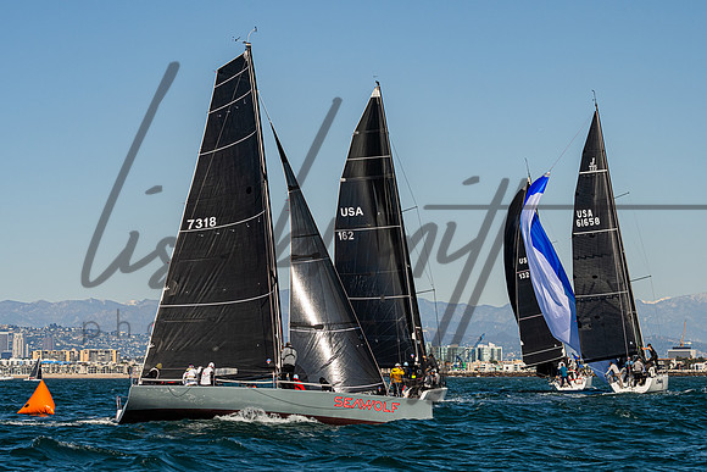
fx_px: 2319
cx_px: 369
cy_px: 221
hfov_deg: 17.3
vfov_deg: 11.6
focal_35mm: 118
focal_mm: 100
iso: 400
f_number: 9
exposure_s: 1/2000
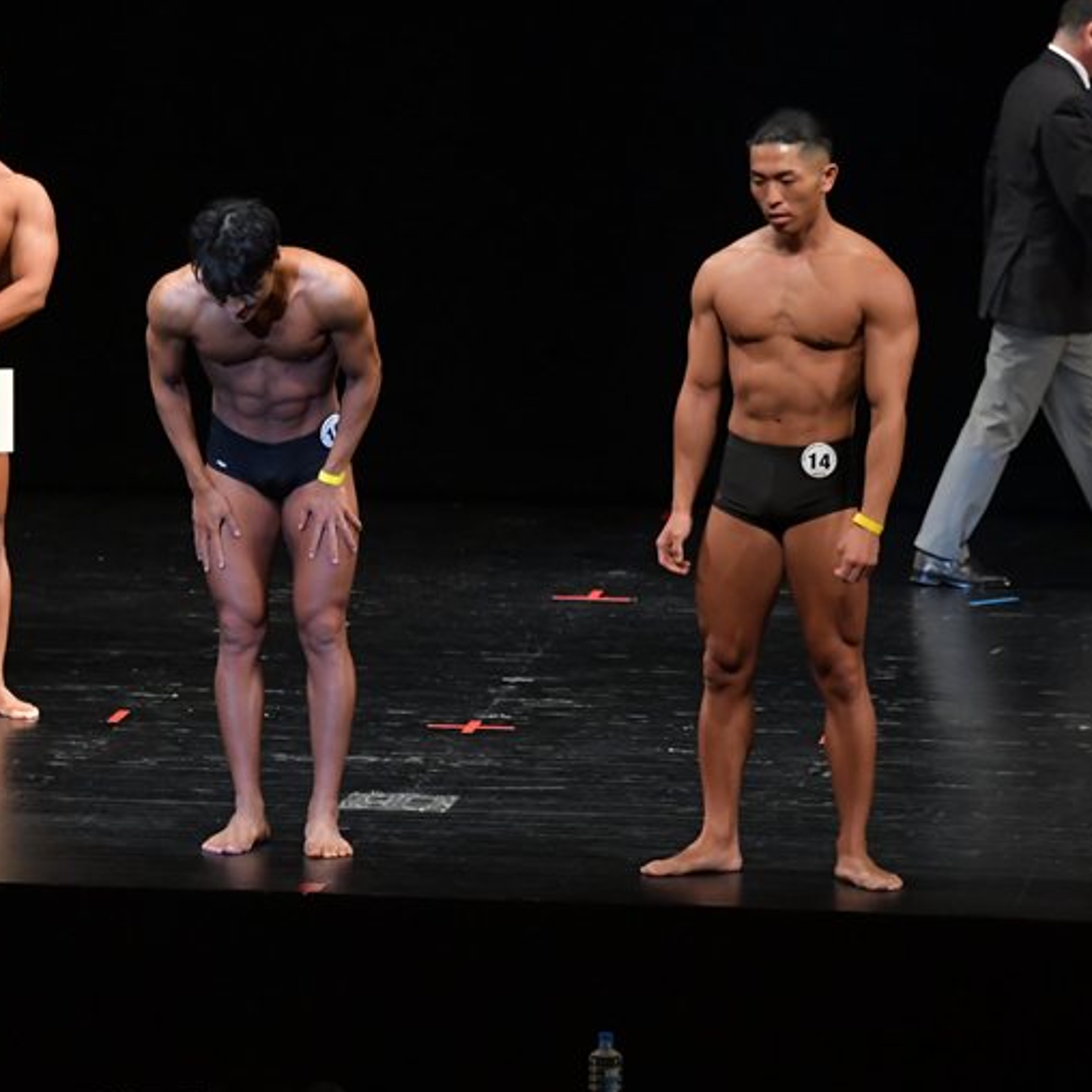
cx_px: 358
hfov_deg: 6.7
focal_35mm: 262
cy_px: 552
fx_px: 9351
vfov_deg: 6.7
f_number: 5.6
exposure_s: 1/400
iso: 3200
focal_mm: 135
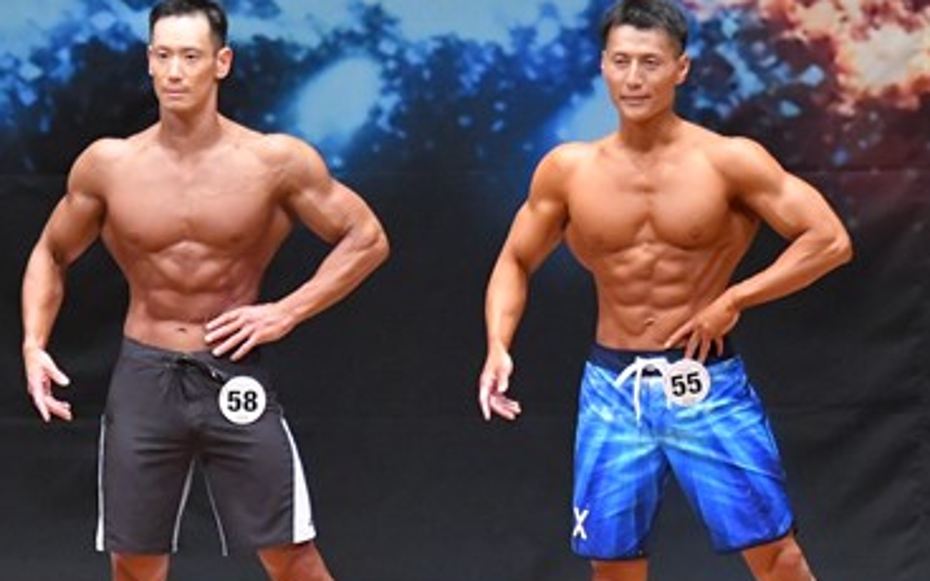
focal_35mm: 401
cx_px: 229
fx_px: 10164
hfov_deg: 5.2
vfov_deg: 3.3
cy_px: 419
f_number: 5.6
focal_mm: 125
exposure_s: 1/400
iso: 8000
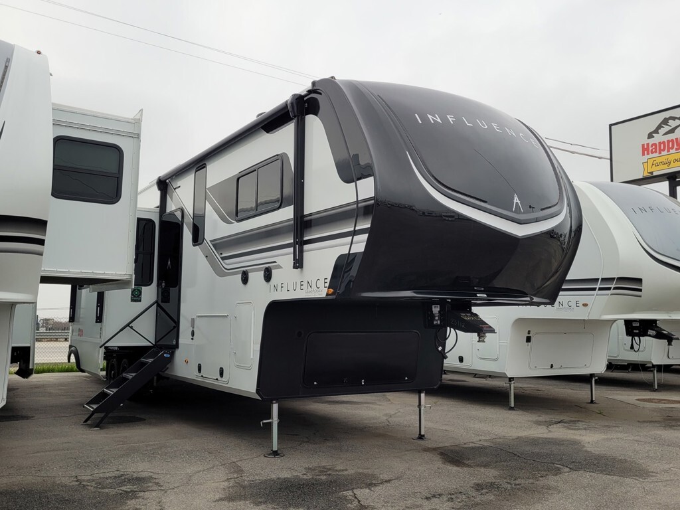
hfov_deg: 67.3
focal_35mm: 26
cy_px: 255
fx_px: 511
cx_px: 340
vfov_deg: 53.1
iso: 40
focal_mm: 5.4
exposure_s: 1/1142
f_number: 1.8
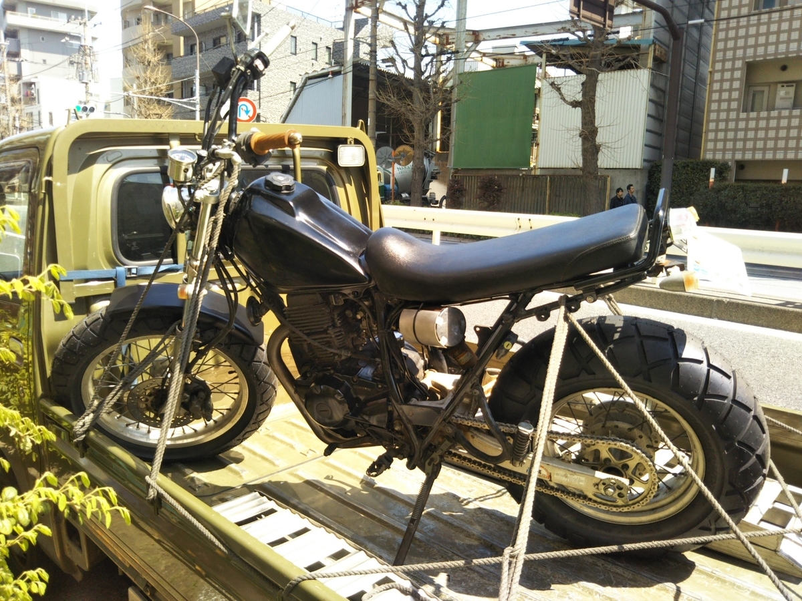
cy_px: 300
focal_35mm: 30
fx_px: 695
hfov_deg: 60.0
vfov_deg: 46.8
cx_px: 401
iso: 27
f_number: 2.2
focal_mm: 4
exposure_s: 1/234
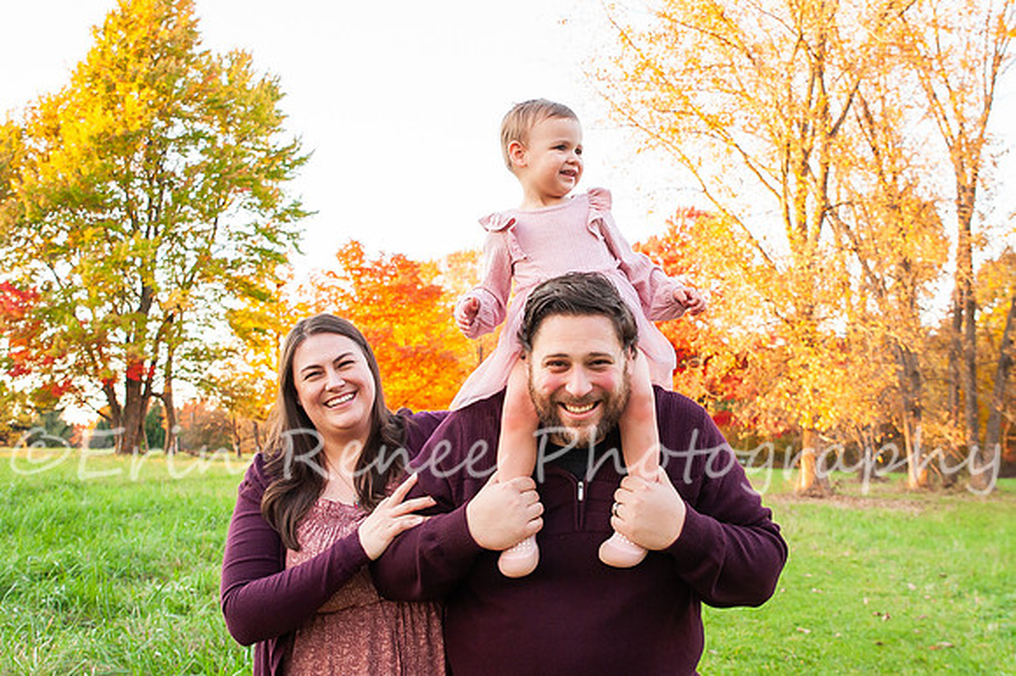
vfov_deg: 34.2
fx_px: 1094
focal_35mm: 39
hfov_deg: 49.7
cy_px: 271
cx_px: 553
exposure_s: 1/200
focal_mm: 26
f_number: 4.5
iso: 640
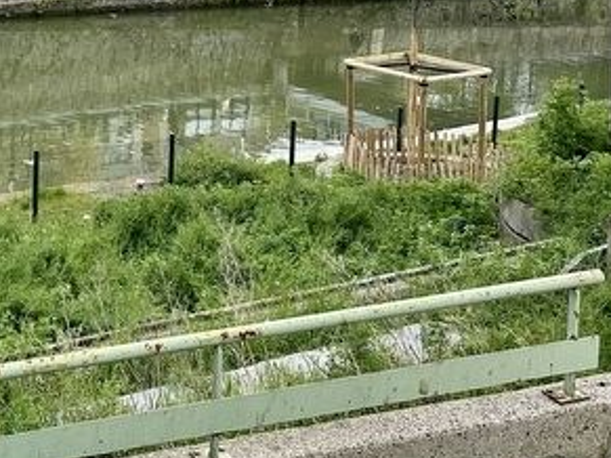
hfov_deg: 26.9
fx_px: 1164
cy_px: -67
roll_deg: -1.7
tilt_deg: -4.5
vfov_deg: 21.0
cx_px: -71
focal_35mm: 66
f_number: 1.78
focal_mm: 6.86
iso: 80
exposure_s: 1/2070
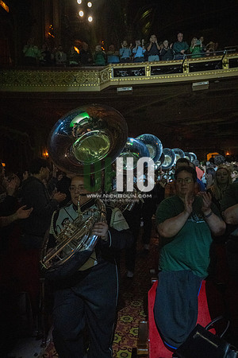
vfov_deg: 73.7
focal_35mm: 24
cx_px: 119
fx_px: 238
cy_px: 179
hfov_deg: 53.1
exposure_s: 1/500
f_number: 2.8
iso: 20000
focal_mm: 24
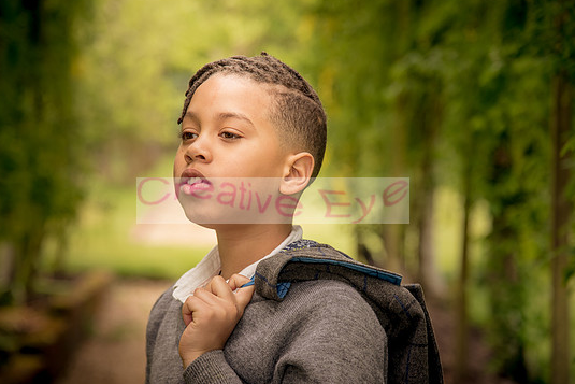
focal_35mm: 130
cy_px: 201
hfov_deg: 15.8
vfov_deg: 10.6
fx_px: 2077
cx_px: 273
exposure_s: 1/200
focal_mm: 120
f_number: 5
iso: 400
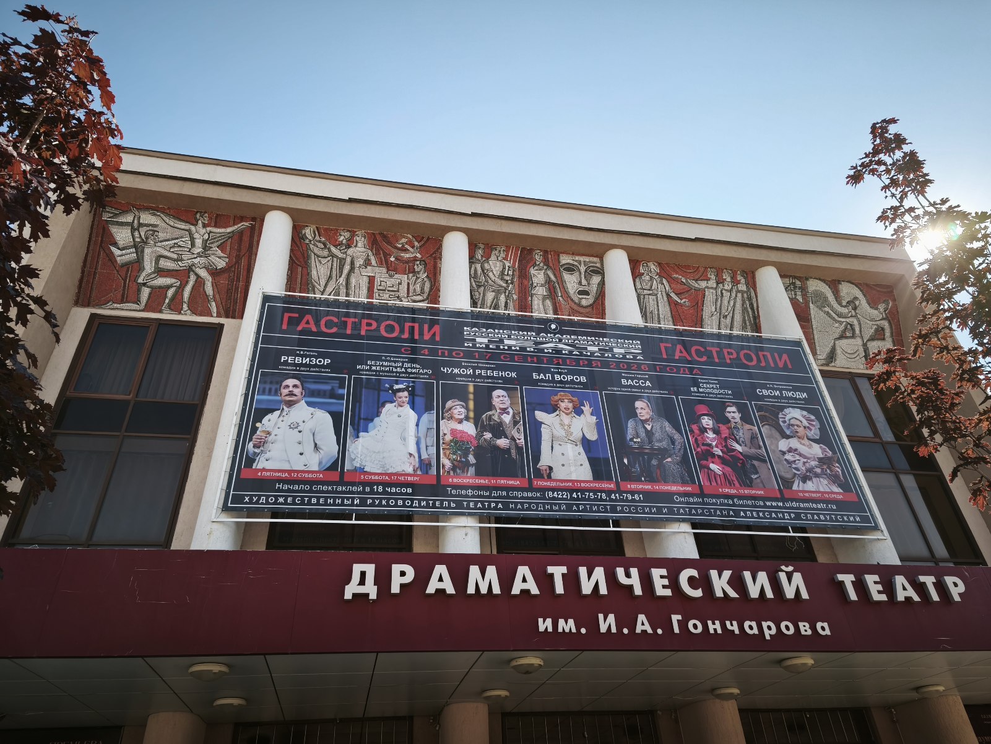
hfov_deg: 73.9
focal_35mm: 23
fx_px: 659
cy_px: 372
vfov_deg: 58.9
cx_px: 496
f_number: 1.7
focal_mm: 5.35
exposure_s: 1/367
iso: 80
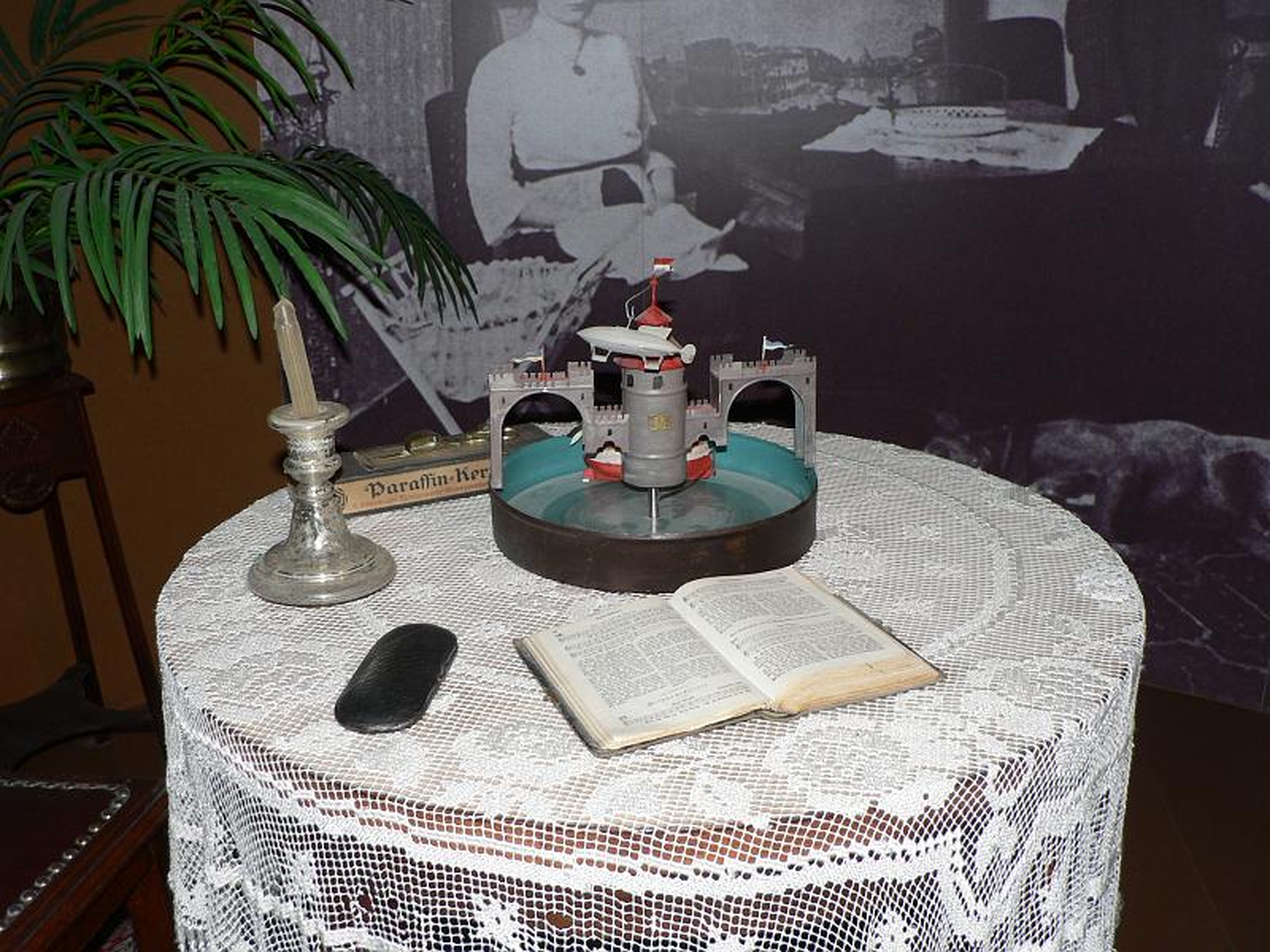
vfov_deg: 39.7
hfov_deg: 51.4
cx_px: 635
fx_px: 1321
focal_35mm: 36
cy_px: 476
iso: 80
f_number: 2.8
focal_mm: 6
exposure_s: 1/250
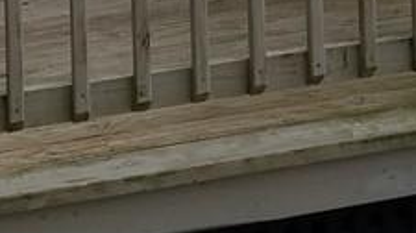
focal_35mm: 129
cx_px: 250
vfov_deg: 8.3
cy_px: -398
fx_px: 1421
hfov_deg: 16.6
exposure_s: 1/2872
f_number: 1.7
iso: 50
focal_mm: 4.2
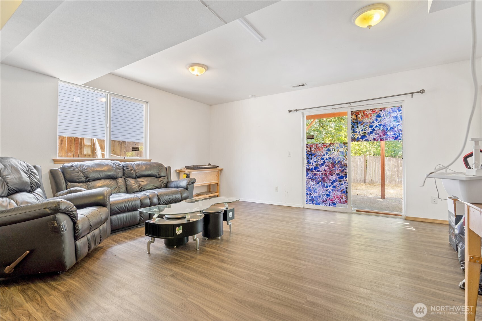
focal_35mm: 16
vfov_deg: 73.7
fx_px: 214
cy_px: 160
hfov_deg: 96.7
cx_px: 241
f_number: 10
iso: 100
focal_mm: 16
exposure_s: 2.5
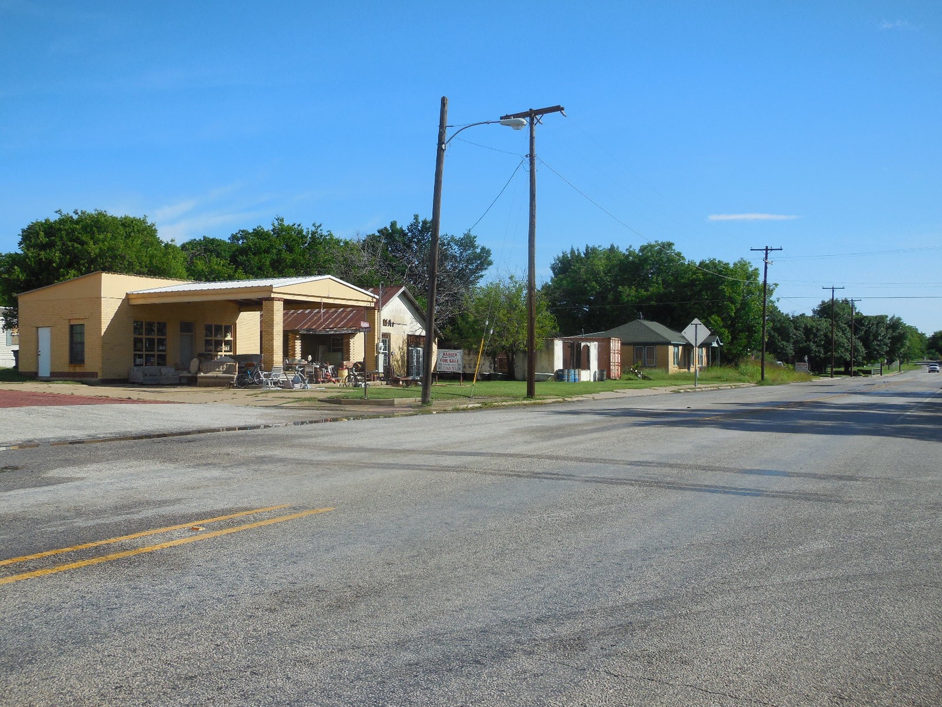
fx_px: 1089
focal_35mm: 40
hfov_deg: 46.8
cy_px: 354
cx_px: 471
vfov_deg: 36.0
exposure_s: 1/1600
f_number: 3.6
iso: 125
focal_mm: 7.1
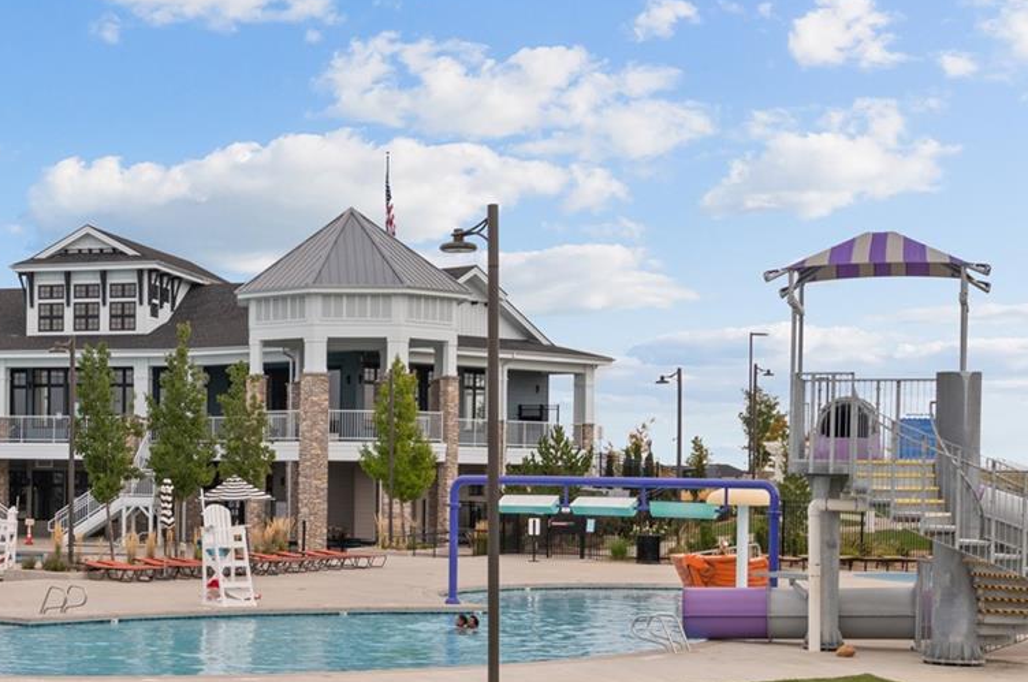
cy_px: 275
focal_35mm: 66
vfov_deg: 20.5
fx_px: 1882
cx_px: 22
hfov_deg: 28.8
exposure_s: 1/500
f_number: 8
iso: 400
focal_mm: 31
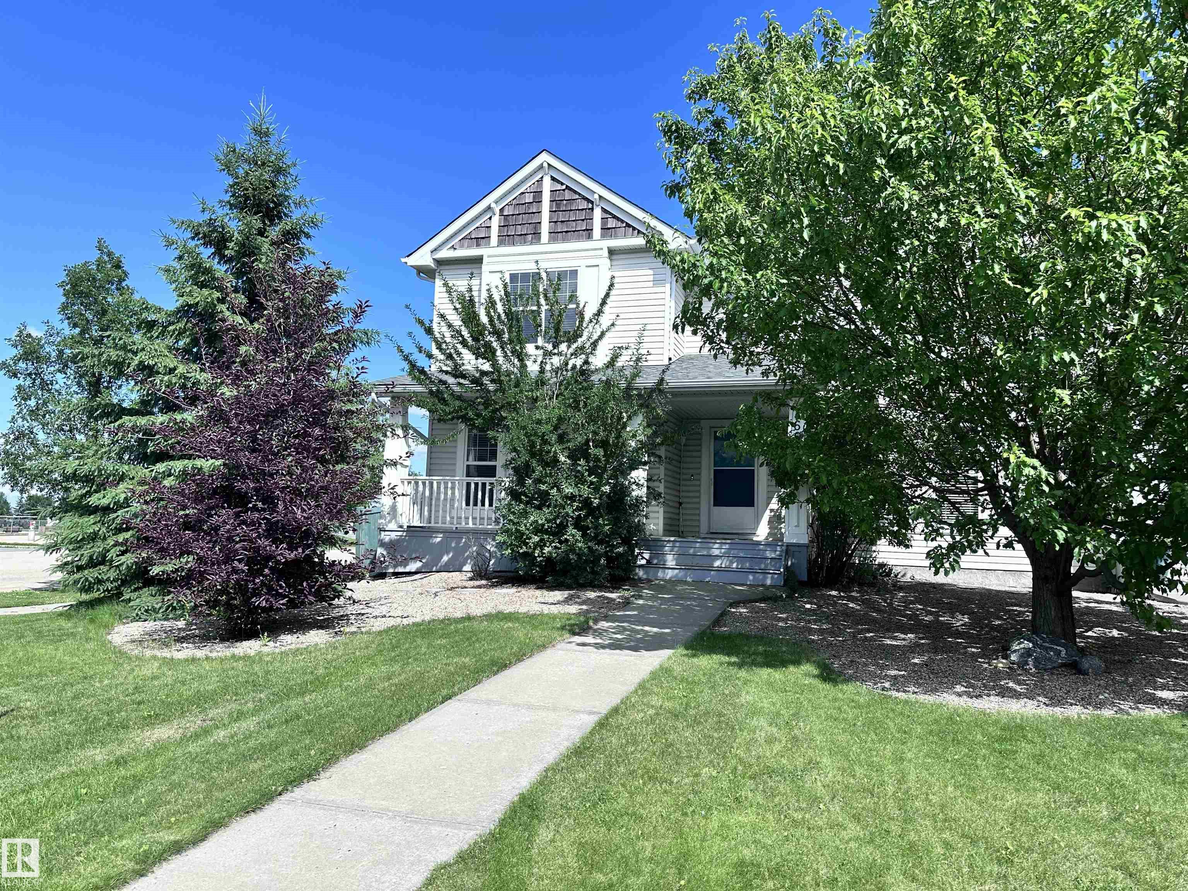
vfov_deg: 56.8
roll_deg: -2.2
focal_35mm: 24
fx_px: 824
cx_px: 594
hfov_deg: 71.6
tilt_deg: +6.0
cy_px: 446
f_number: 1.78
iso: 80
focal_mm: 6.86
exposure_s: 1/3597
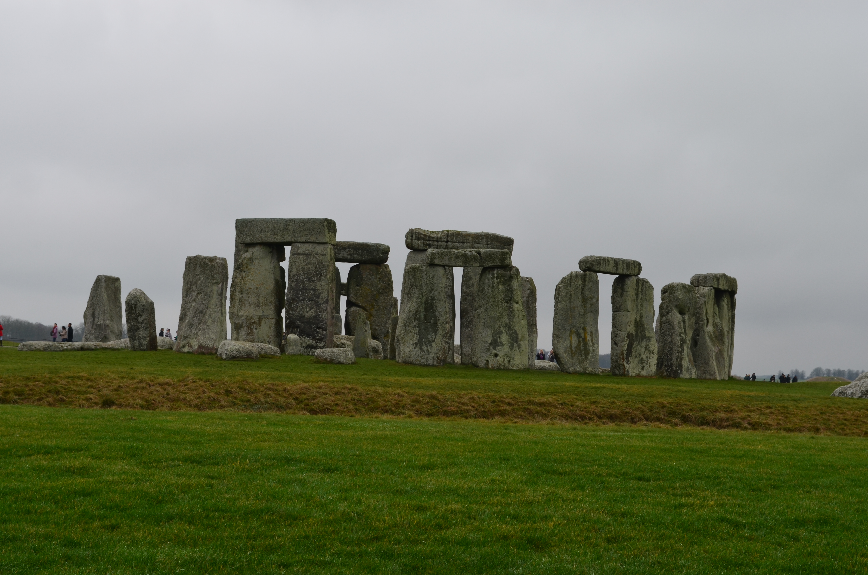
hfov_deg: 28.1
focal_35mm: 72
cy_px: 288
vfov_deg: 18.8
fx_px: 1732
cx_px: 434
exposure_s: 1/80
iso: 200
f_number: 10
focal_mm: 48
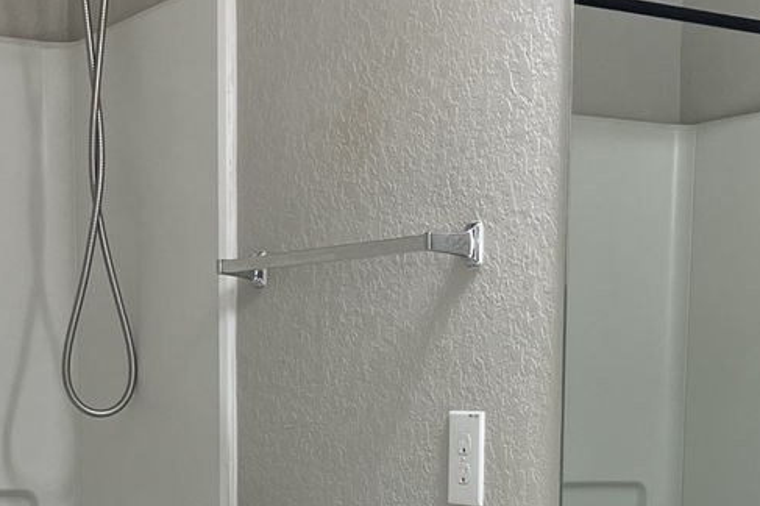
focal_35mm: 80
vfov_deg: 16.4
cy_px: 603
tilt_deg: -7.1
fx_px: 1688
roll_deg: -0.9
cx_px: 484
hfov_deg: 25.3
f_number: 1.5
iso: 125
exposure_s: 1/120
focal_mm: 5.7
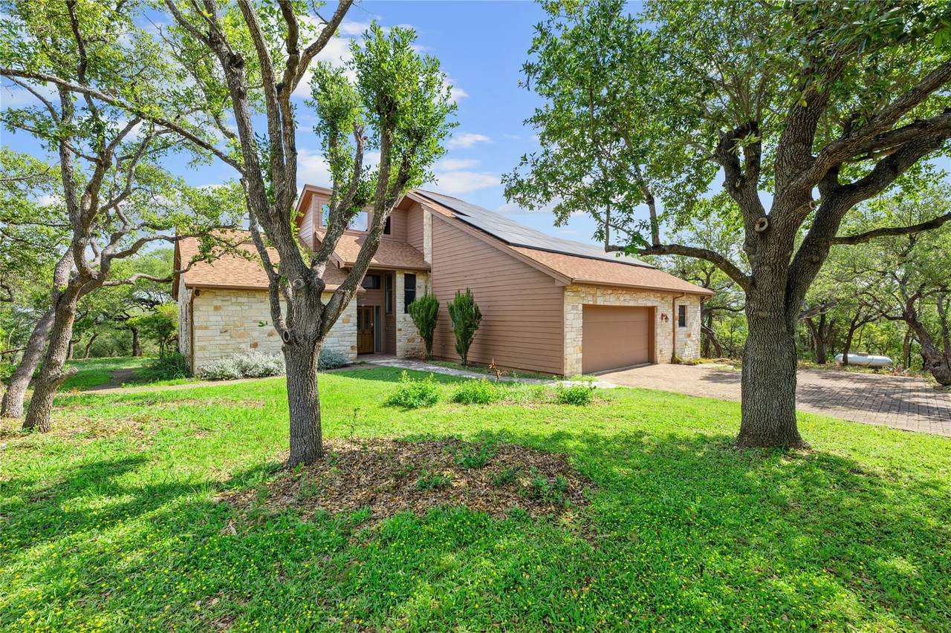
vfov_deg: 81.2
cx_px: 476
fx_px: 370
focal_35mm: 14
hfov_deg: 104.3
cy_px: 316
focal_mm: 14
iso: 250
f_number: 8
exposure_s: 1/200
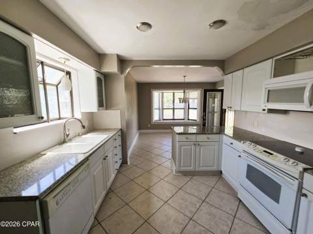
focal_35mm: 13
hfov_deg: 106.2
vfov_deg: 89.8
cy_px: 117
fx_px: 117
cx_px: 156
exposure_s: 1/134
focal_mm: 2.2
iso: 50
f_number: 2.2
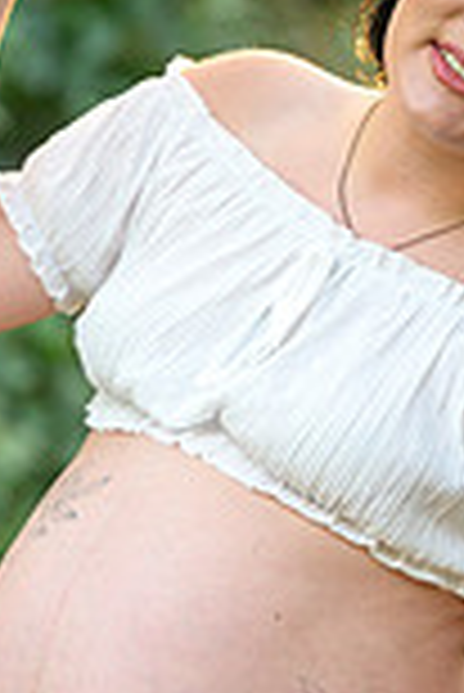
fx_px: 5902
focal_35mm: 306
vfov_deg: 6.7
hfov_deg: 4.5
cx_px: 279
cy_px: 486
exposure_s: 1/125
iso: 800
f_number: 2.8
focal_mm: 105
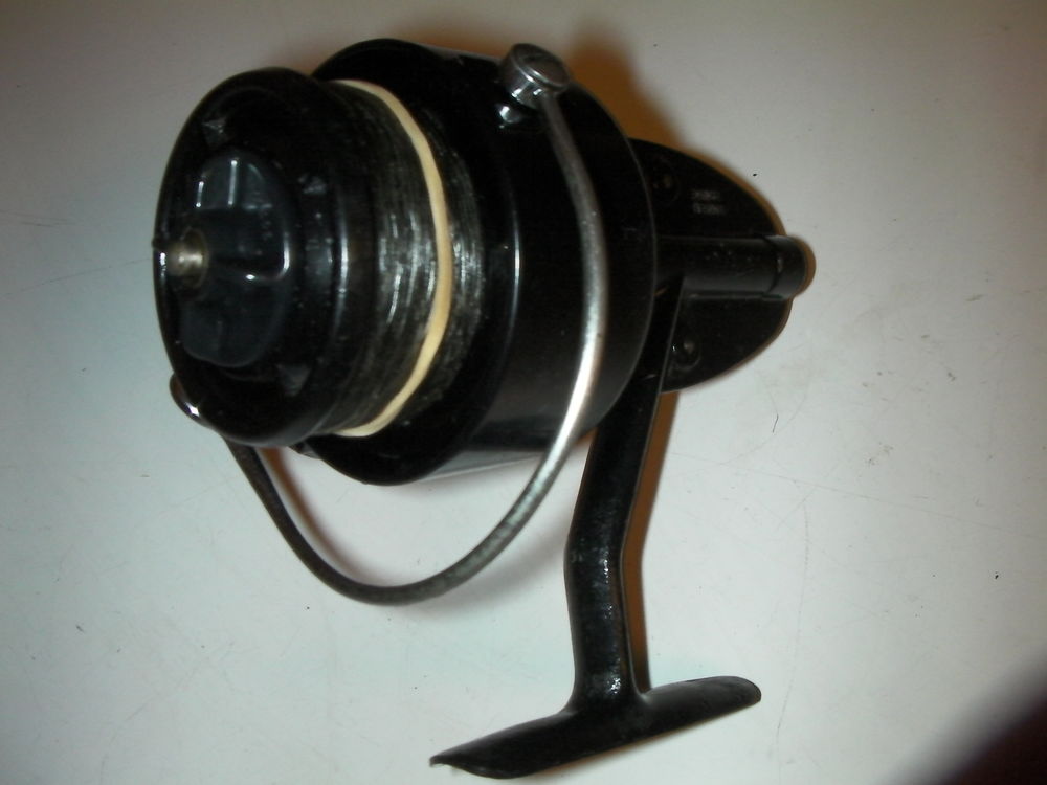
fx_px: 1149
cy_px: 392
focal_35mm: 38
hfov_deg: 49.0
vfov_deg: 37.7
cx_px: 524
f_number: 5.6
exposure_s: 1/30
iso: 200
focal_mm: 6.3
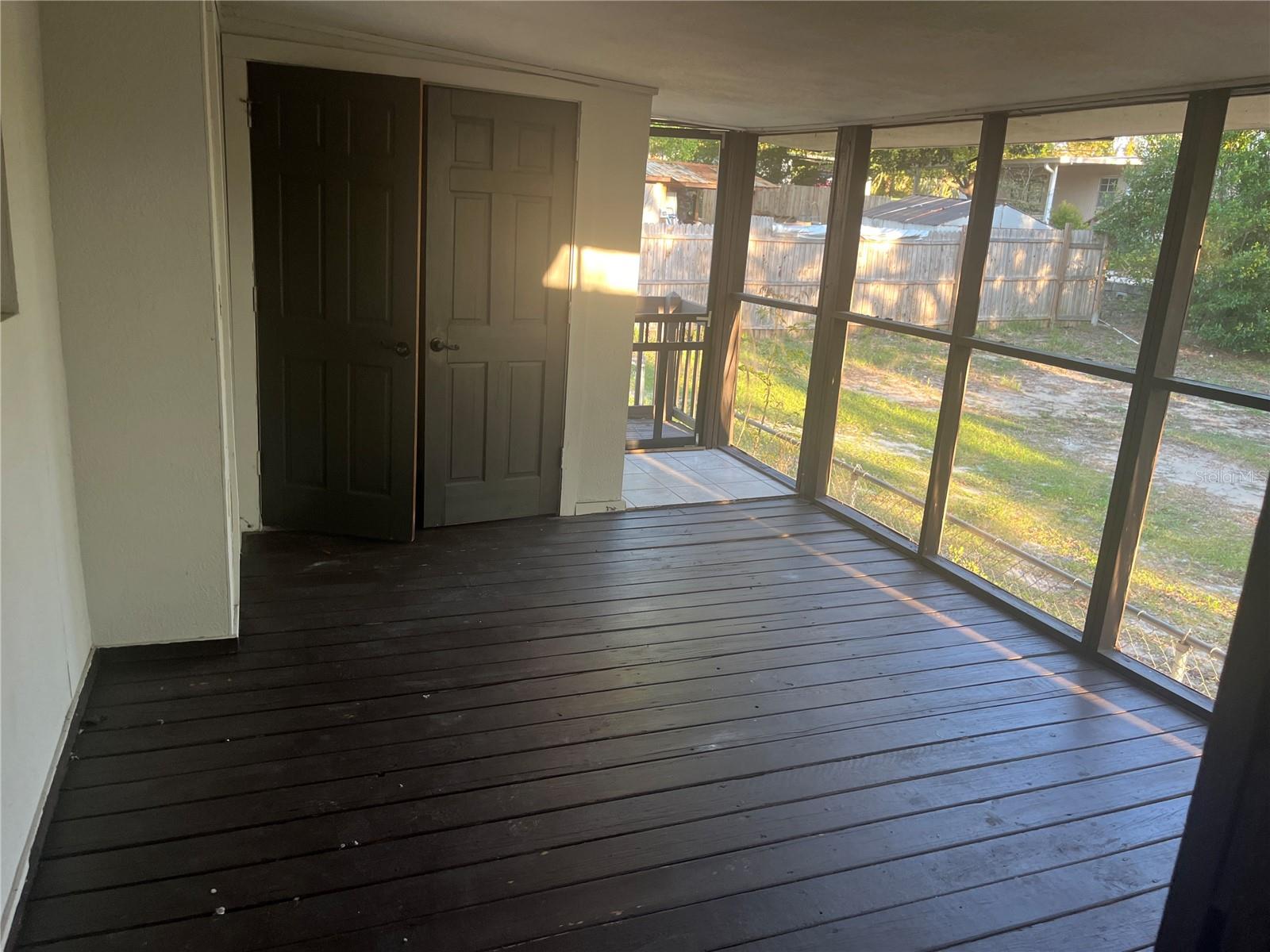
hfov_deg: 67.3
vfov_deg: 53.1
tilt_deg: -9.4
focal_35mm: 26
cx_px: 635
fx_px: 954
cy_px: 476
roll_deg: -3.6
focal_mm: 5.1
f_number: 1.6
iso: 80
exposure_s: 1/60
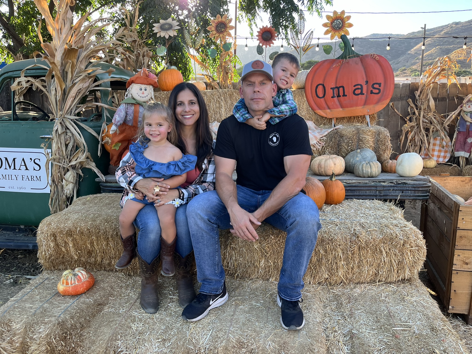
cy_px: 177
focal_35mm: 26
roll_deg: -1.3
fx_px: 355
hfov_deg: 67.3
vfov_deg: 53.1
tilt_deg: -11.1
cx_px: 236
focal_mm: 5.1
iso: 50
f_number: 1.6
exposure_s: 1/355
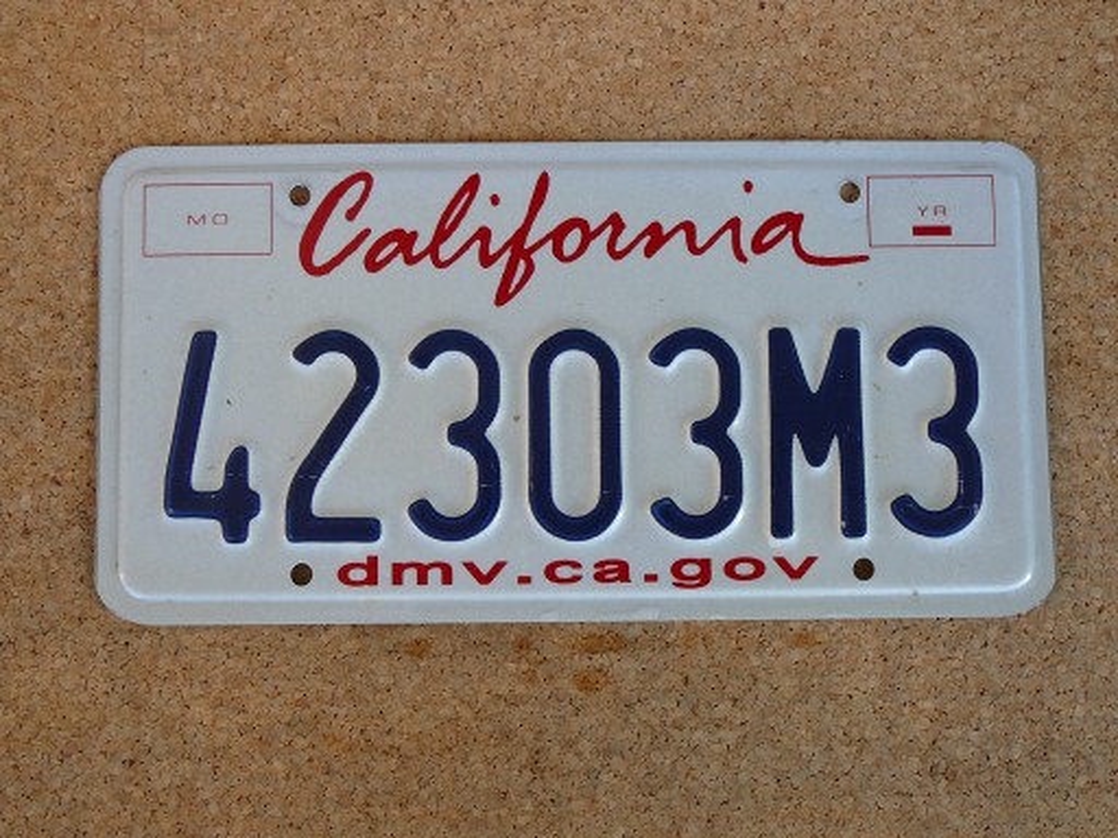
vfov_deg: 33.6
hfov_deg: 43.9
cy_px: 419
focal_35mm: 43
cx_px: 559
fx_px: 1389
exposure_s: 1/80
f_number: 3.2
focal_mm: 6.4
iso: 80
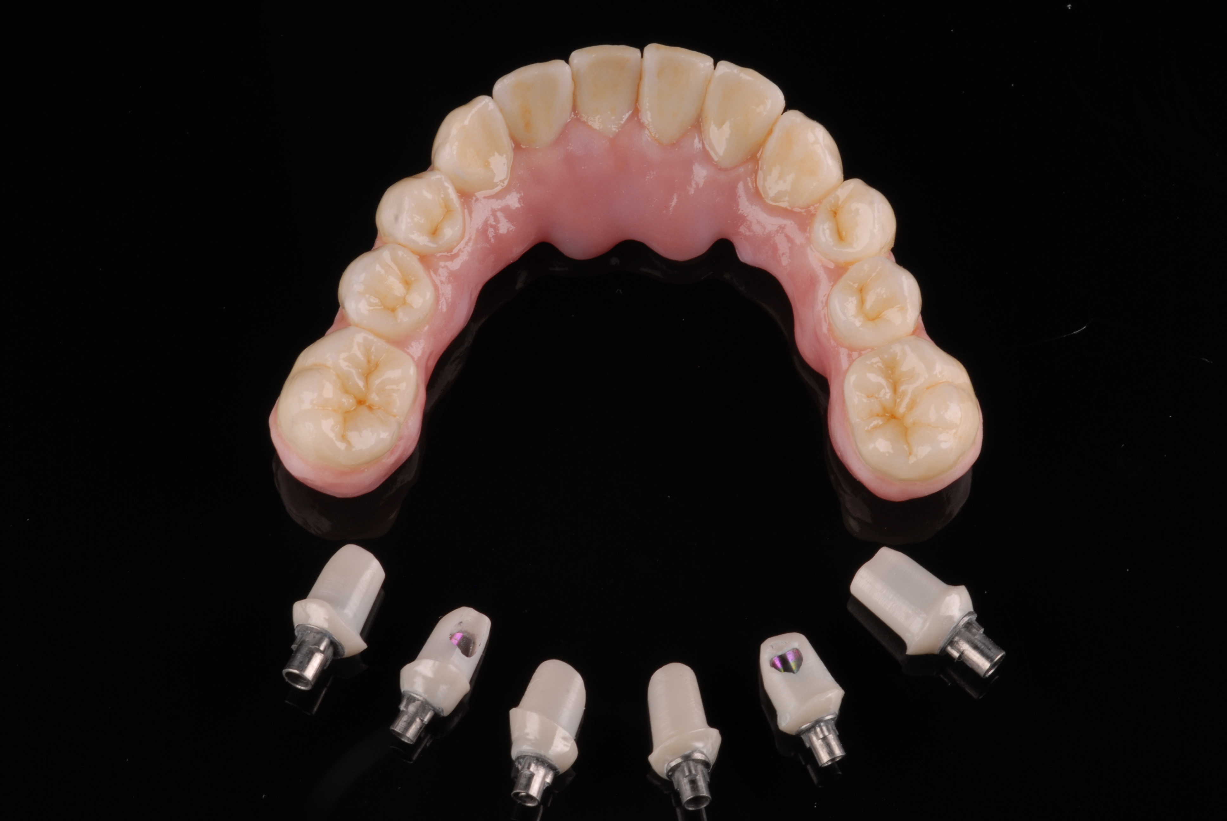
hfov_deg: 13.0
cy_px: 410
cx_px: 614
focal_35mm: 158
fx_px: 5375
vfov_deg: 8.7
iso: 125
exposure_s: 1/125
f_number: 18
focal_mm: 105
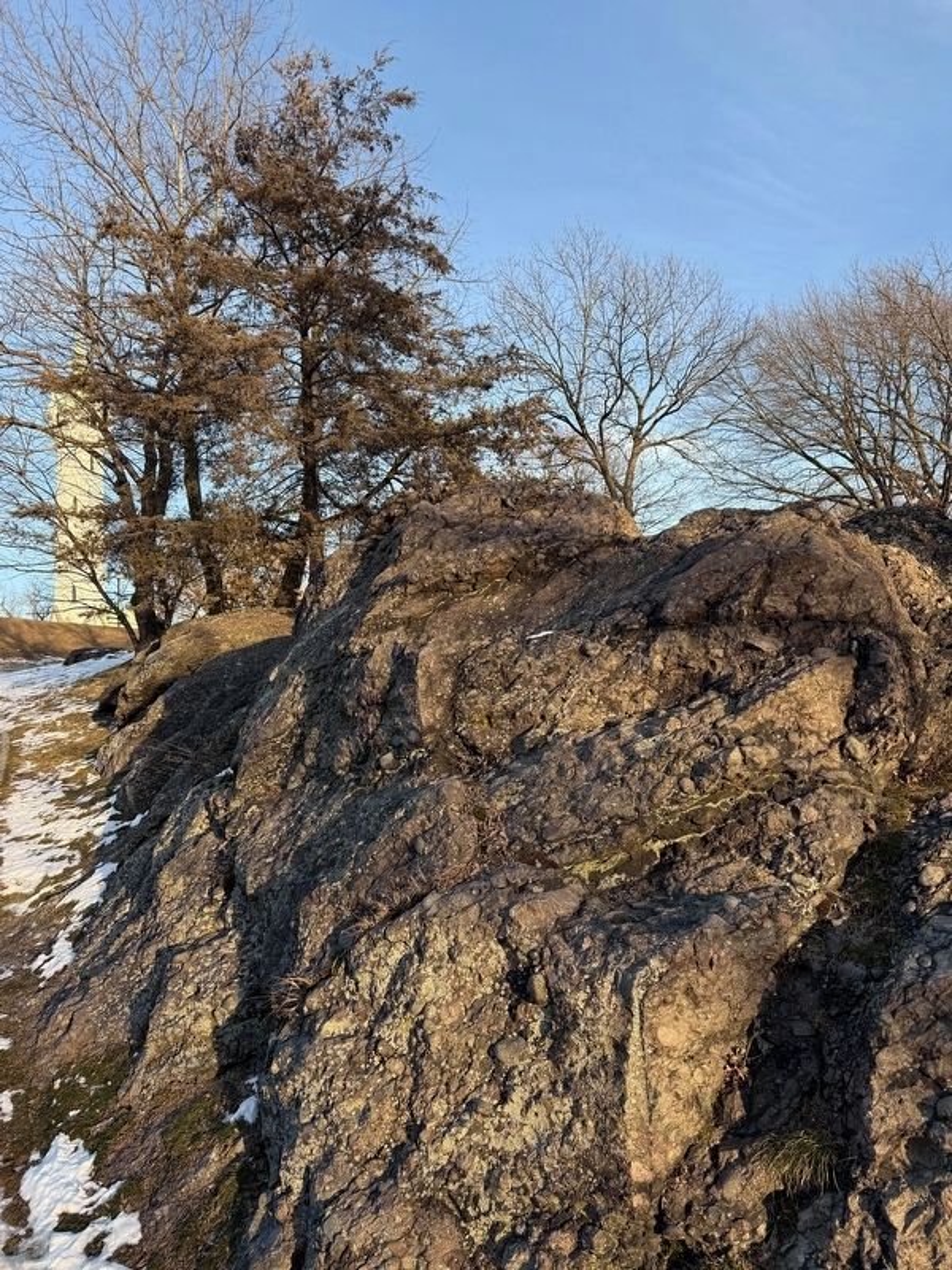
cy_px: 635
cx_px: 476
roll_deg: +1.4
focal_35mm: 24
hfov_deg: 56.8
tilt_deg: +5.7
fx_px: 880
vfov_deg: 71.6
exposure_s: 1/822
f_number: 1.78
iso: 80
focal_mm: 6.76
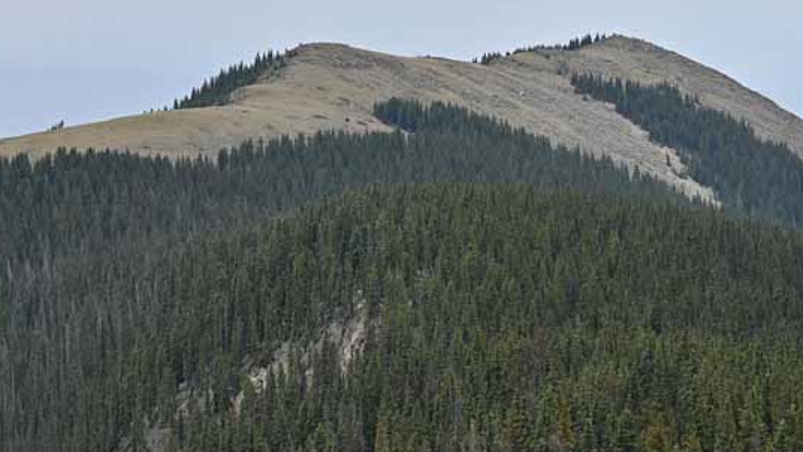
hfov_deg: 18.8
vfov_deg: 10.6
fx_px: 2427
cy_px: 126
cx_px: 438
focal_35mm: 114
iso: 64
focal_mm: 73
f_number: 6.3
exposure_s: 1/400
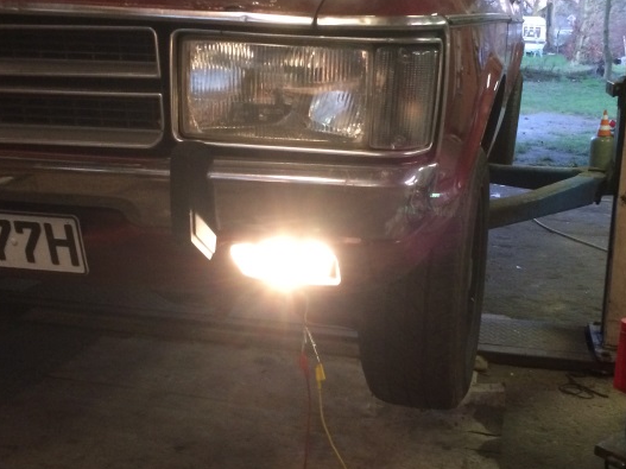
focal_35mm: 44
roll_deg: +0.5
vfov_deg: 32.9
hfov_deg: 42.9
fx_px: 796
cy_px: 251
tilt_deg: -14.1
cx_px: 347
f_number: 2.2
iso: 320
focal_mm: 4.15
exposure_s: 1/25
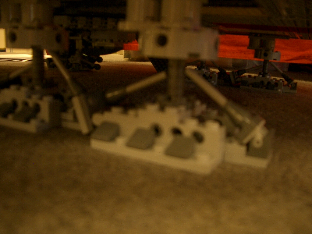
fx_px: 315
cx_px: 156
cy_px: 117
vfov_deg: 40.7
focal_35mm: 35
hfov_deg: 52.6
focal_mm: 5.8
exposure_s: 1/8
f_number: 2.6
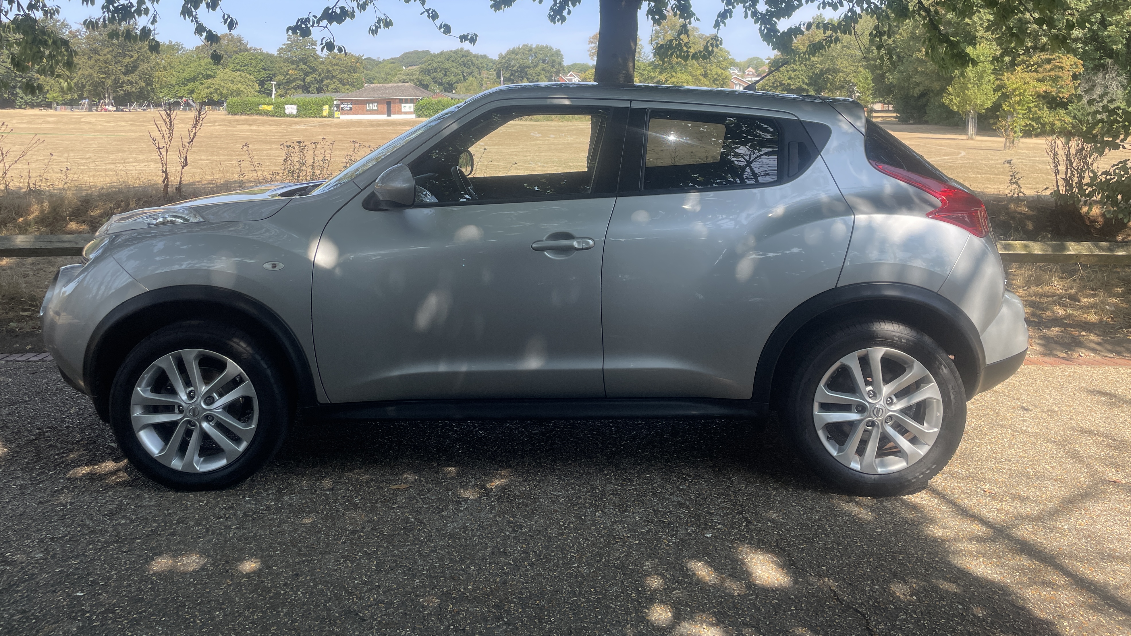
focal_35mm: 29
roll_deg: -0.4
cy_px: 213
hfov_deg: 66.1
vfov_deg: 39.7
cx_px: 560
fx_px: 870
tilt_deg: -3.0
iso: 32
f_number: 1.6
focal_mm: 4.2
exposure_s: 1/1006
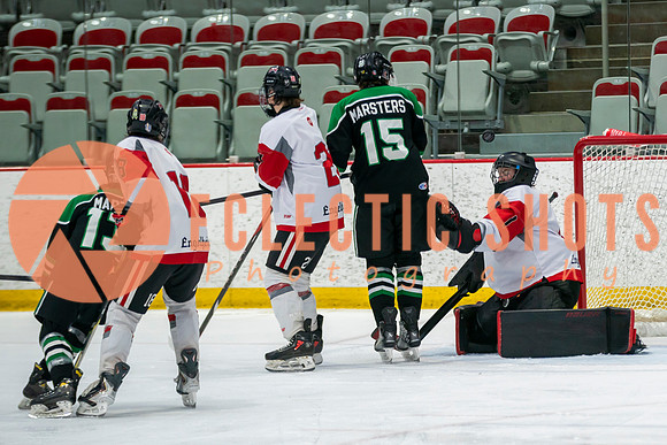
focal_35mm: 265
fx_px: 4911
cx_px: 539
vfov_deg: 5.2
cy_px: 360
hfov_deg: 7.8
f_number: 2.8
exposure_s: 1/640
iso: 800
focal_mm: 150
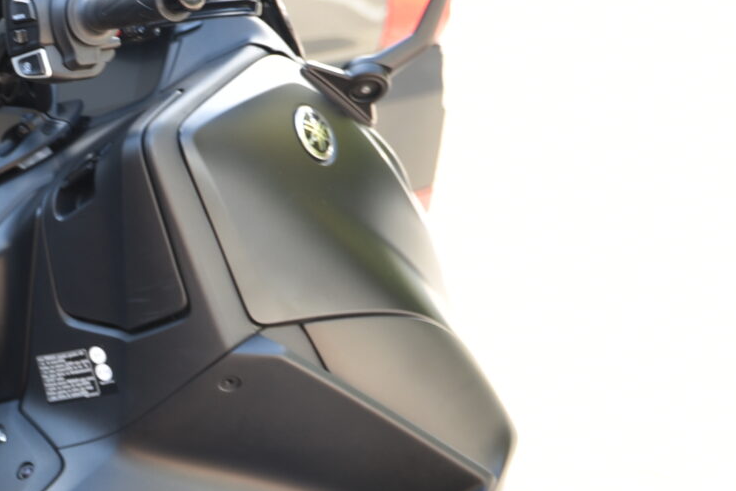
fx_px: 3415
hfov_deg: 11.6
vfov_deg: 8.1
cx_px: -466
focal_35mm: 167
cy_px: 660
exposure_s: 1/60
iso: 100
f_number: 3.2
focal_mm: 48
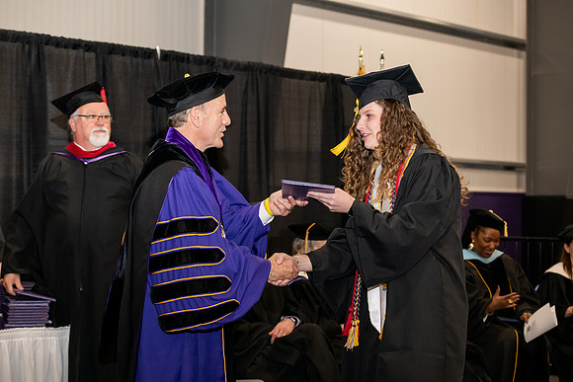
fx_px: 1114
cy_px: 191
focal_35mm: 70
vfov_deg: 19.5
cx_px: 286
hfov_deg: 28.8
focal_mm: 70
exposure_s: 1/200
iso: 2000
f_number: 5
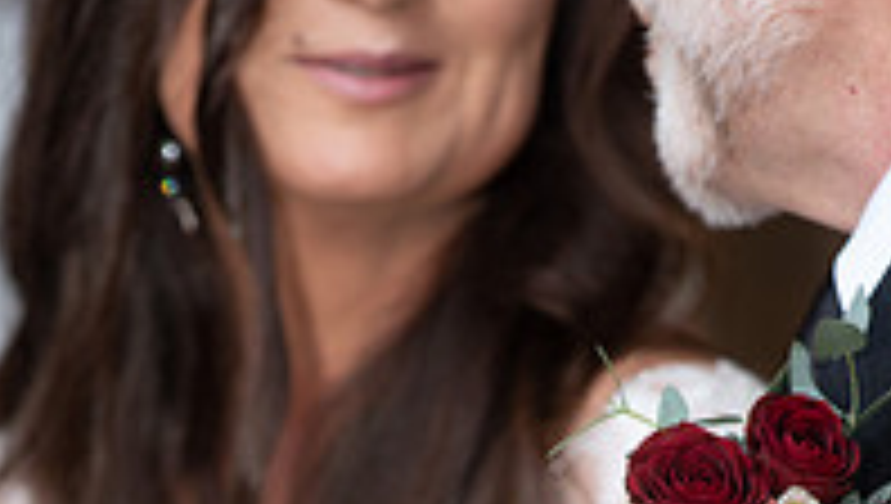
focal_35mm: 202
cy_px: 999
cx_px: 454
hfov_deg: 10.7
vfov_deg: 5.9
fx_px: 4779
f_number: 3.2
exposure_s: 1/125
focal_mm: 85
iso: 640
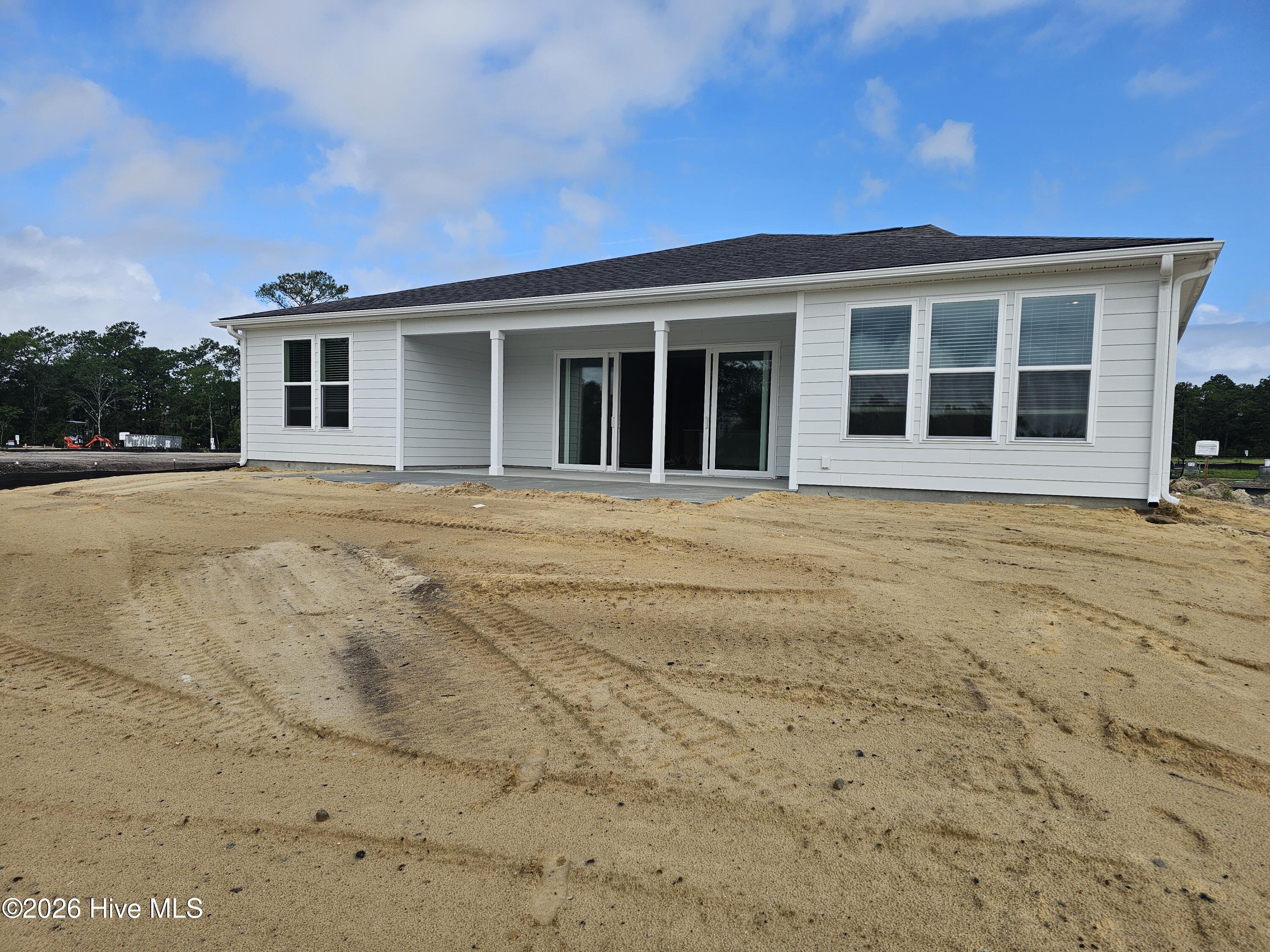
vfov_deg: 58.9
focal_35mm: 23
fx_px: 844
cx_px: 635
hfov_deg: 73.9
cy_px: 476
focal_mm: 6.3
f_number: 1.7
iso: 10
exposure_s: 1/1154
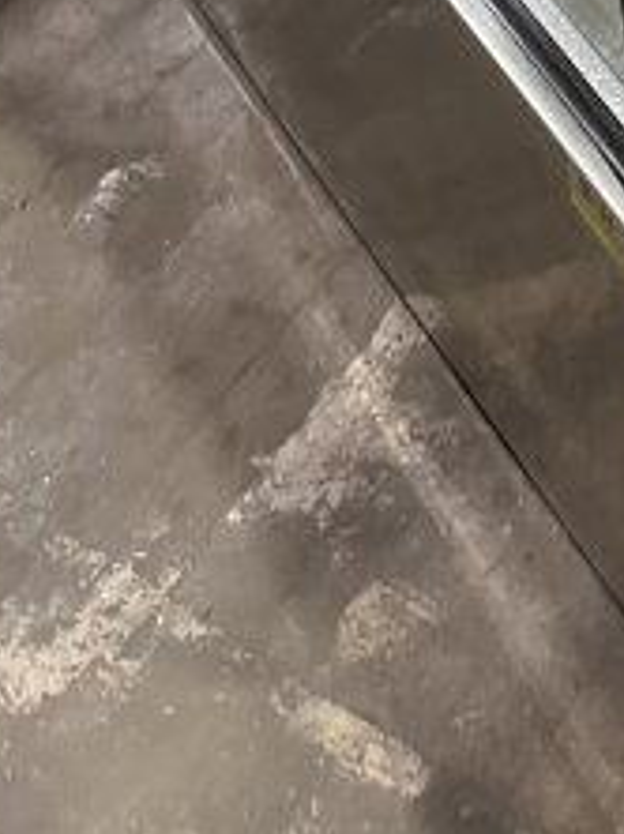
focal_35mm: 88
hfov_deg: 15.1
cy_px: -517
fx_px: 2119
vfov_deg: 18.8
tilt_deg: -42.1
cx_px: 1030
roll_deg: -0.7
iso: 400
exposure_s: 1/60
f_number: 1.78
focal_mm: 6.86
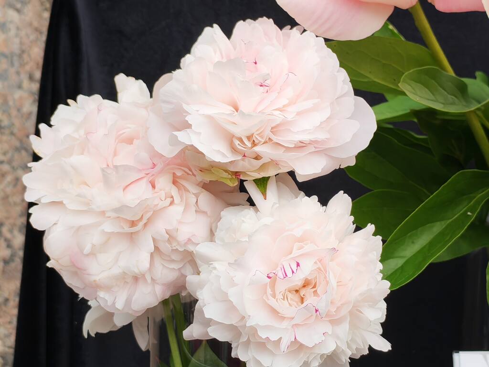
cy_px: 184
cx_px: 244
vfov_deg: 15.9
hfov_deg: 21.1
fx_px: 1314
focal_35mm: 93
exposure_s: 1/110
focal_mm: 6.12
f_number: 1.9
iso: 50
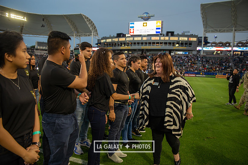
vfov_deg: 49.6
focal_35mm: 26
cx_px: 124
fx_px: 179
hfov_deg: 69.4
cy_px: 82
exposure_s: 1/500
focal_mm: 26
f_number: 2.8
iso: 400
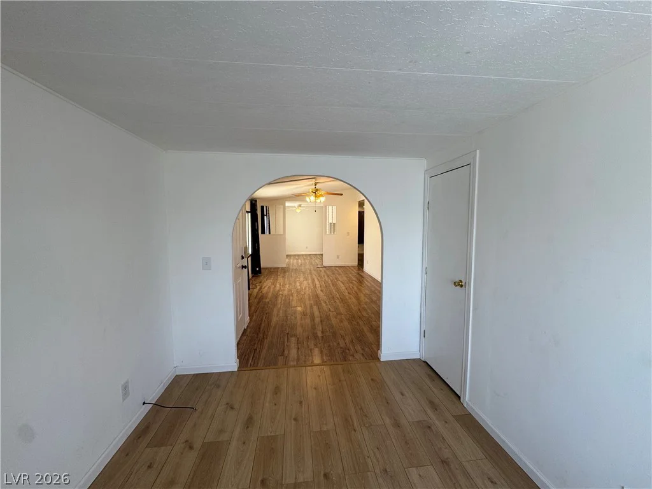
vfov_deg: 85.7
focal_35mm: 14
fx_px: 264
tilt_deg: -5.6
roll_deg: +0.0
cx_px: 326
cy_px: 244
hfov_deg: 102.1
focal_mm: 2.22
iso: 80
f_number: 2.2
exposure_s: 1/120
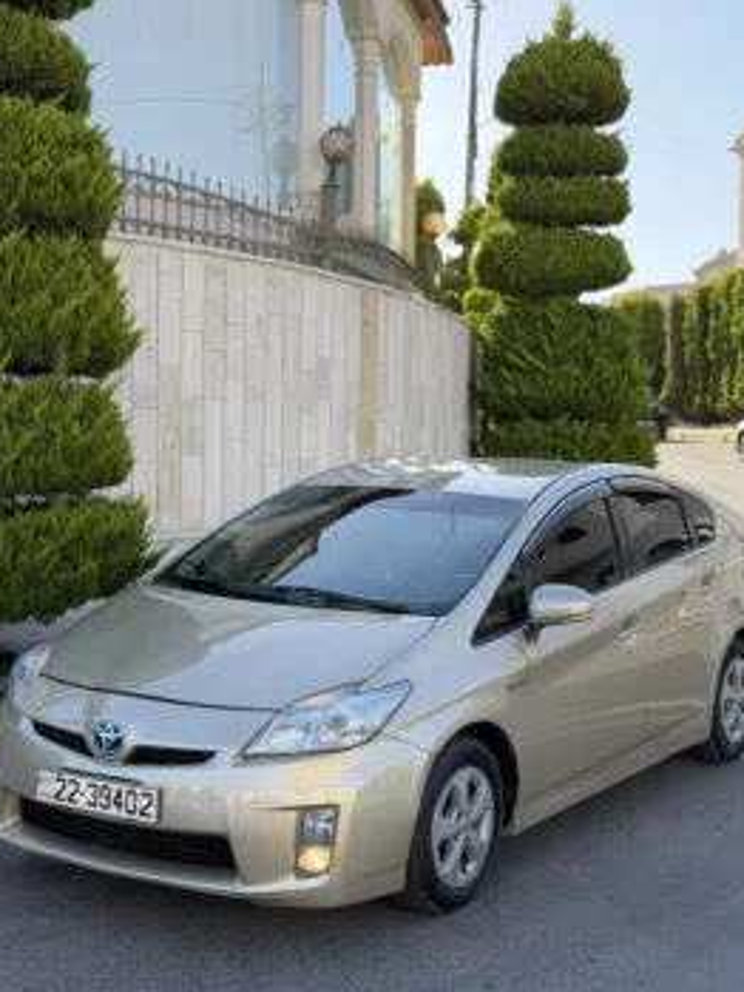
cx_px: 381
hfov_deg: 26.6
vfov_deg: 34.9
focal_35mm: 55
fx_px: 1575
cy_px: 517
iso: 80
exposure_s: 1/1513
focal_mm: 6.76
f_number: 1.78
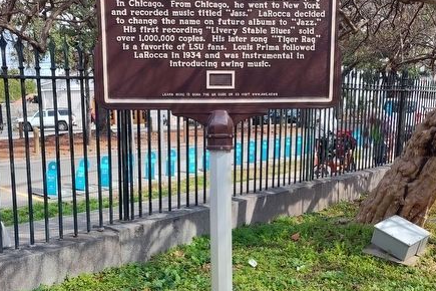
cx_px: 211
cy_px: 197
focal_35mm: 44
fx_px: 533
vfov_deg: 30.3
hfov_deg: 44.5
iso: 100
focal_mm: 5.56
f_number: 1.8
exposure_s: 1/1042
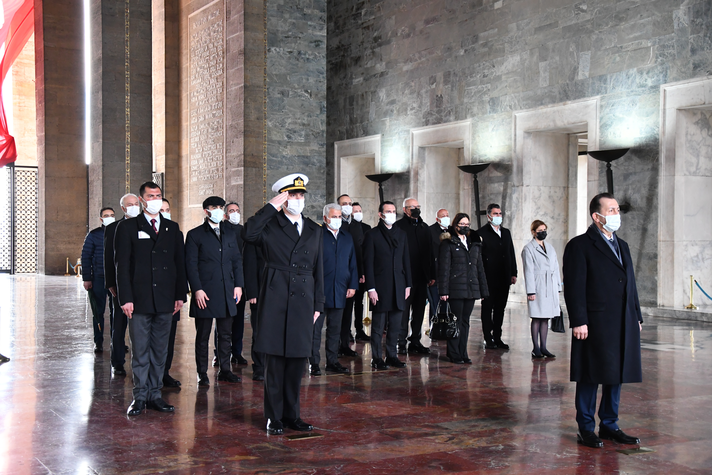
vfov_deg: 28.1
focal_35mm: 48
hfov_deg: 41.1
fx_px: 949
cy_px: 238
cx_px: 356
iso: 2200
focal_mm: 32
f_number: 4.2
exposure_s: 1/125
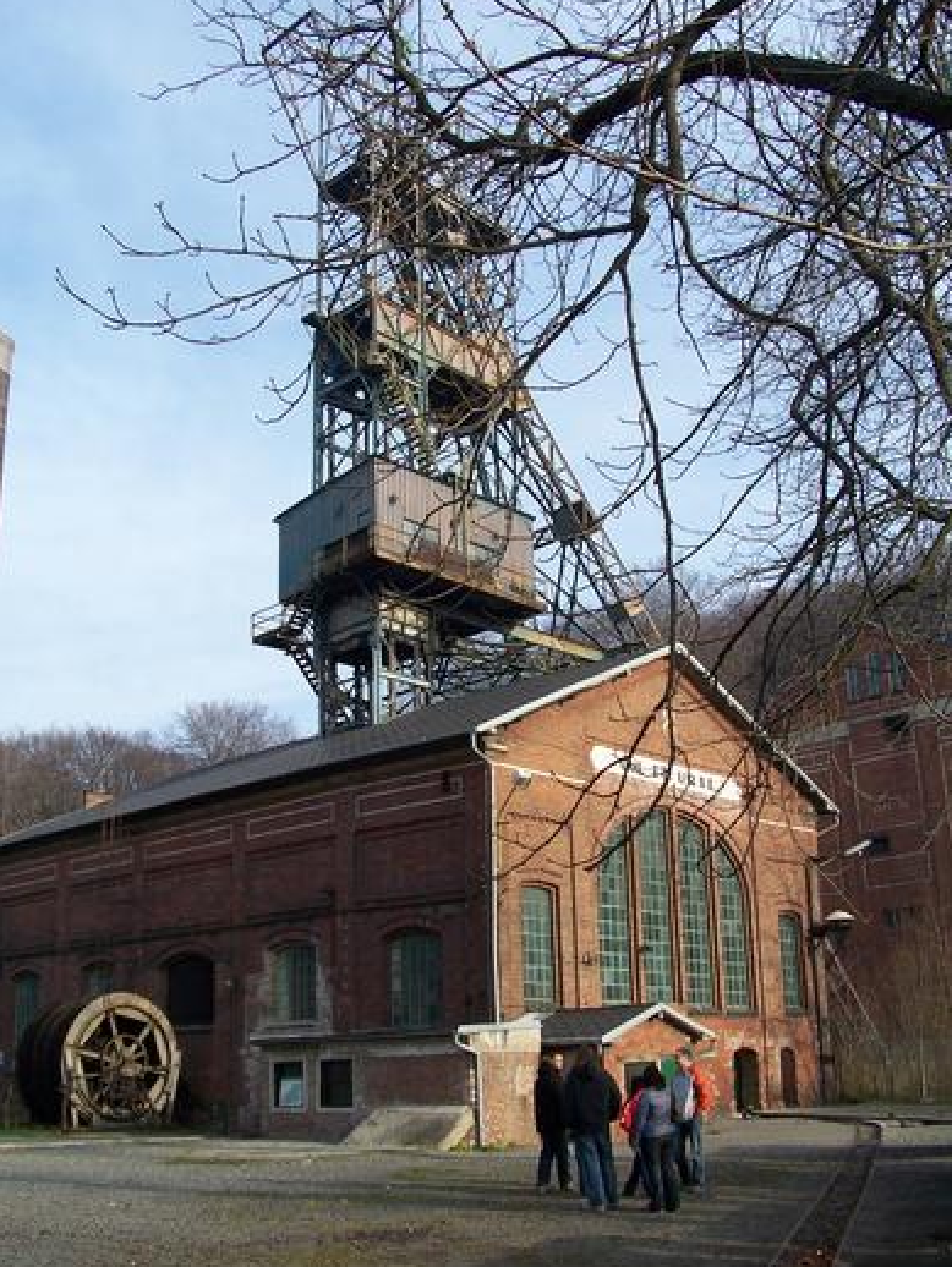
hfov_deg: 39.7
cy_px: 640
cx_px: 485
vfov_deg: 51.3
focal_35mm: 36
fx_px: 1319
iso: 80
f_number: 4
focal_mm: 6
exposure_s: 1/350
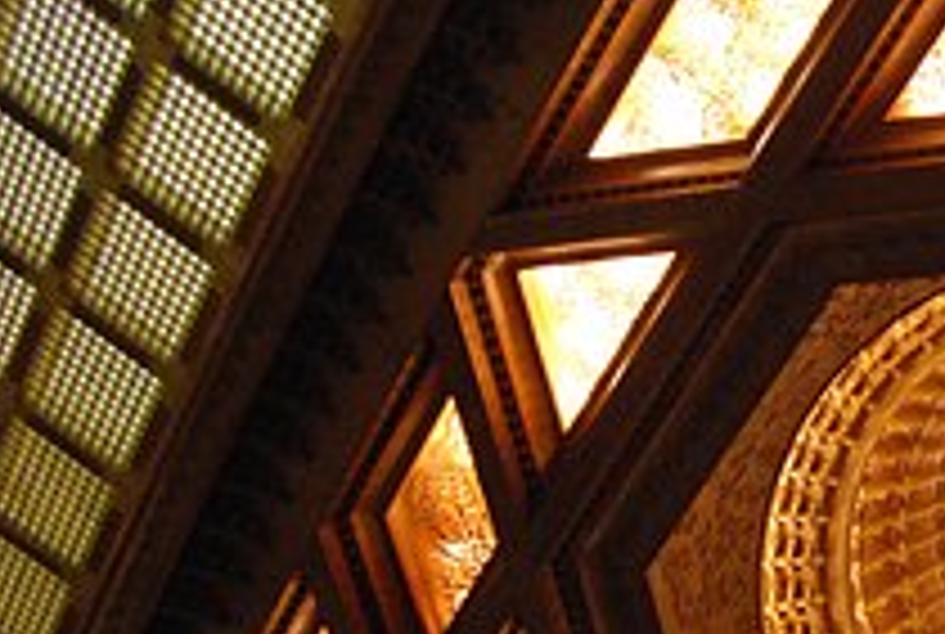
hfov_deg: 28.1
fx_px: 1637
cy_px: 623
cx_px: 1134
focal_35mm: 62
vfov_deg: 21.2
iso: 1600
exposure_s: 1/60
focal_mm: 17
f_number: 4
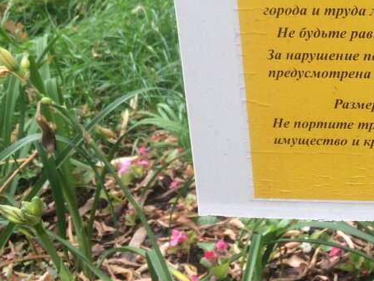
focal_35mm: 68
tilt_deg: -16.4
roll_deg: -0.7
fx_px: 735
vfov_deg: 21.3
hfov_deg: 26.2
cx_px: 416
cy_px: 38
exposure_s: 1/100
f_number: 2.2
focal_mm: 4.15
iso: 64
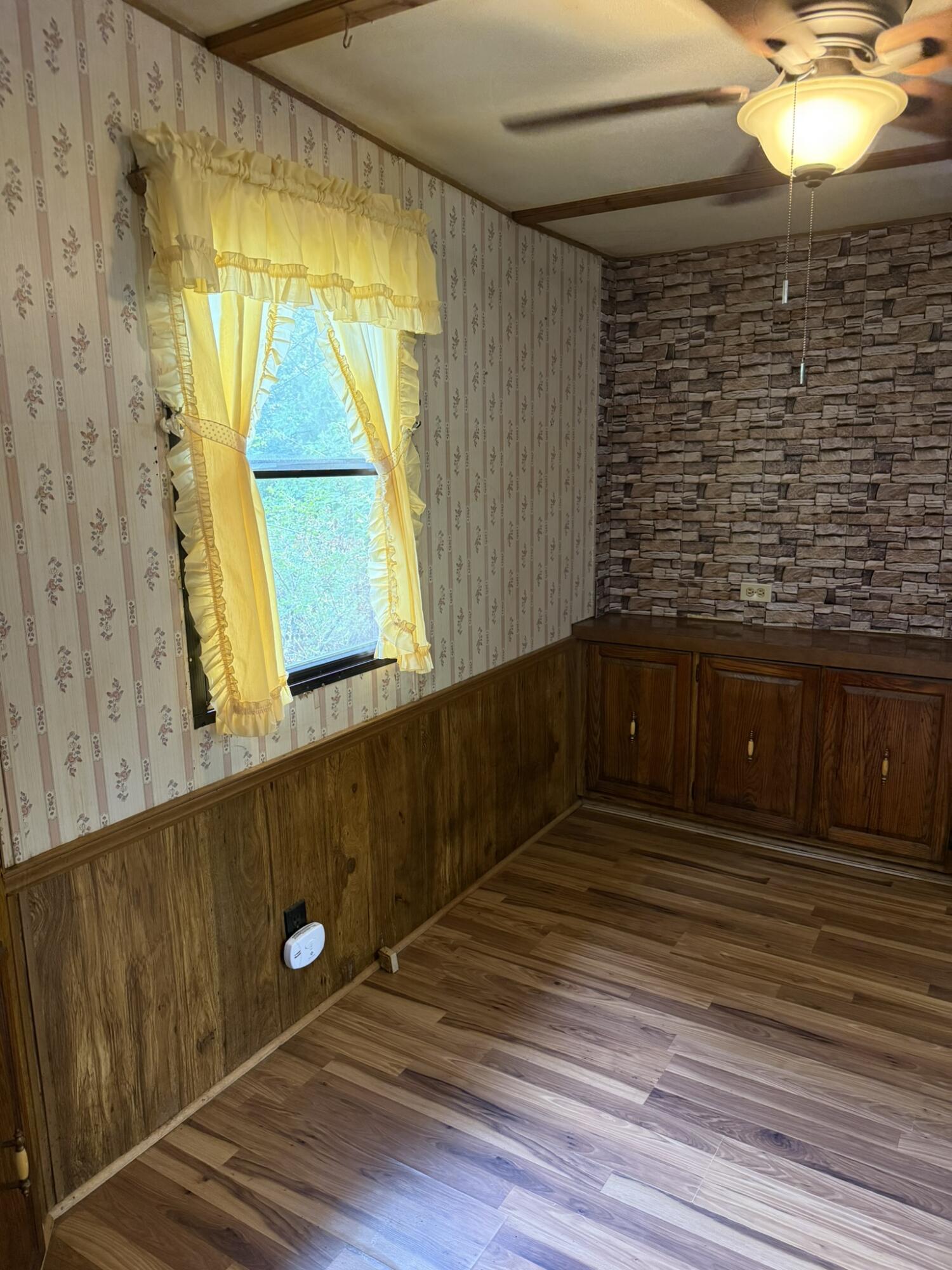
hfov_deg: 56.8
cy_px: 635
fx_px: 880
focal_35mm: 24
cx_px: 476
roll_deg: +0.8
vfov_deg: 71.6
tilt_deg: -10.6
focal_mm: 6.76
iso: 400
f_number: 1.78
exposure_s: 1/60
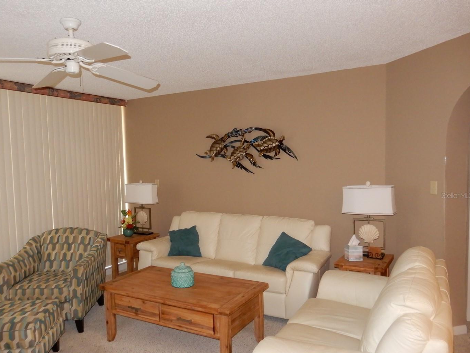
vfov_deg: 49.7
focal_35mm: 28
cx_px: 200
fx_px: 380
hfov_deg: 63.1
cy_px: 195
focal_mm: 4.3
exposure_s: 1/30
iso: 360
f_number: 3.4
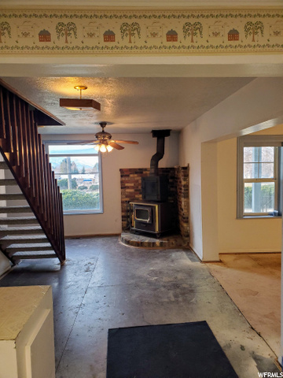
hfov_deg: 53.1
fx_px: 283
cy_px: 189
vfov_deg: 67.3
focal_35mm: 26
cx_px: 142
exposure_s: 1/120
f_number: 2.4
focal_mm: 4.3
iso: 200
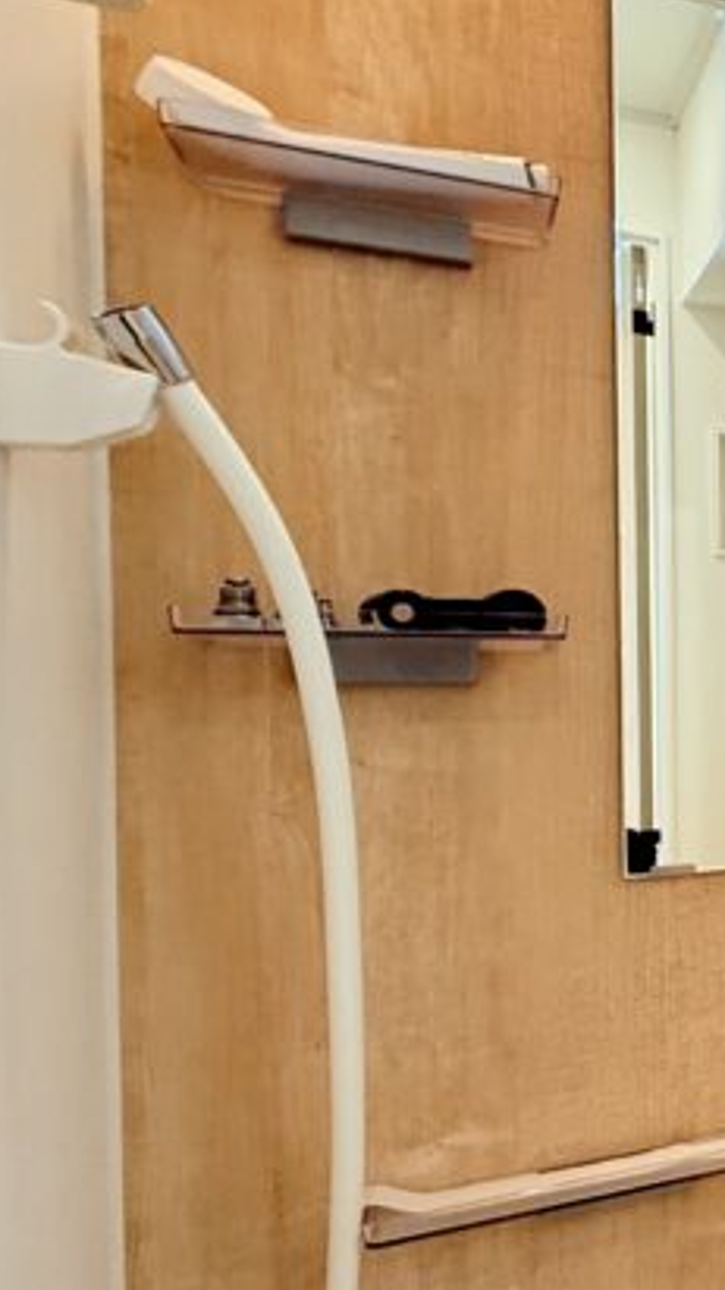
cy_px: 691
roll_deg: -0.5
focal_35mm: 38
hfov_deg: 18.5
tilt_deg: -2.3
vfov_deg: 52.7
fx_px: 1299
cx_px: 1488
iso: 320
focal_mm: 2.22
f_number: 2.2
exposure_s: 1/100
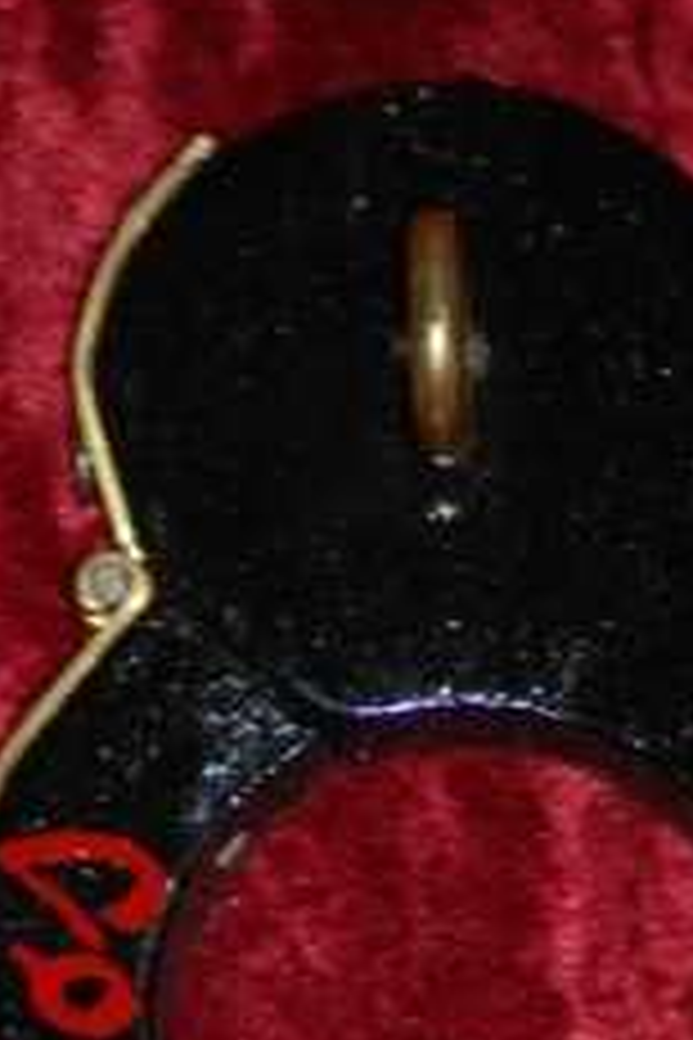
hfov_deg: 1.9
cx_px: 441
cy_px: 945
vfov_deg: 2.8
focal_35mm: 726
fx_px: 20962
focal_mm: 250
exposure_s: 1/60
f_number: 5.3
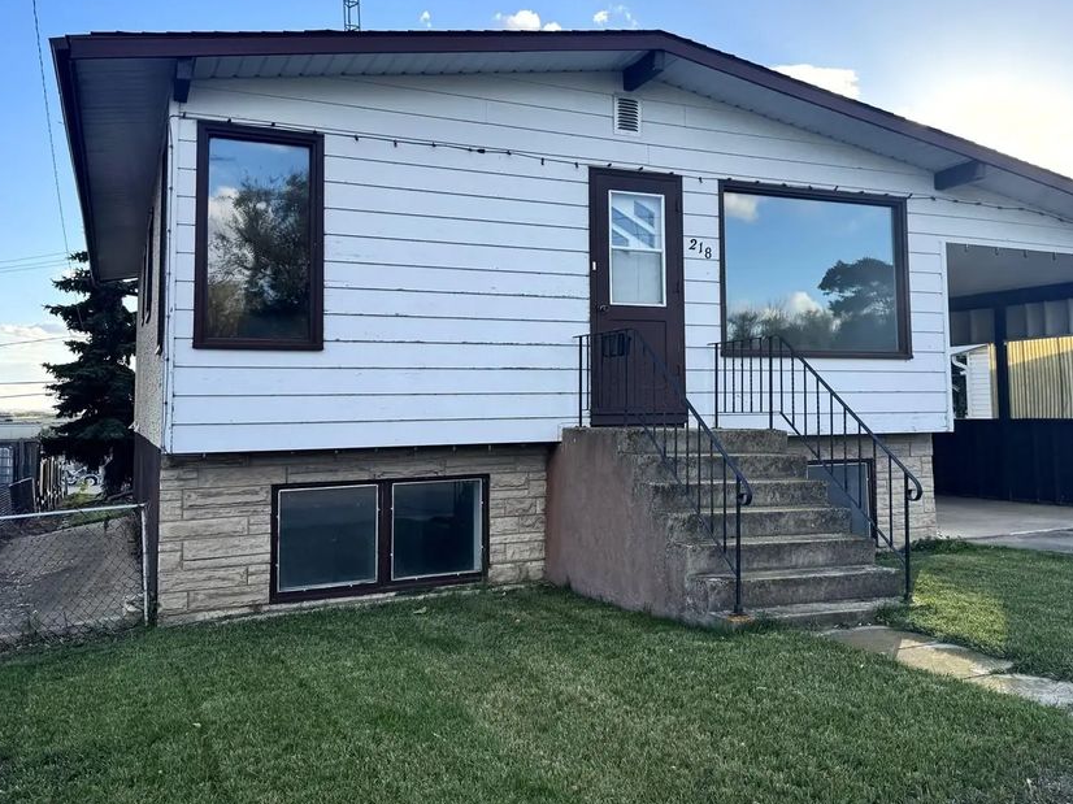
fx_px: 961
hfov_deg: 58.1
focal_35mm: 31
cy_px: 320
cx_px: 624
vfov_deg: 45.2
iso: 80
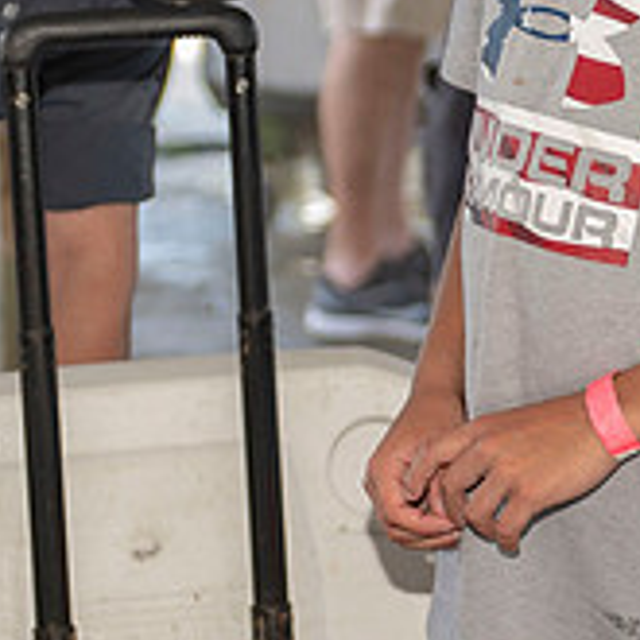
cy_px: 214
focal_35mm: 196
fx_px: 4100
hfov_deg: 8.9
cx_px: 574
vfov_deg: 8.9
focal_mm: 48
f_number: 2.8
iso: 125
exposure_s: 1/100
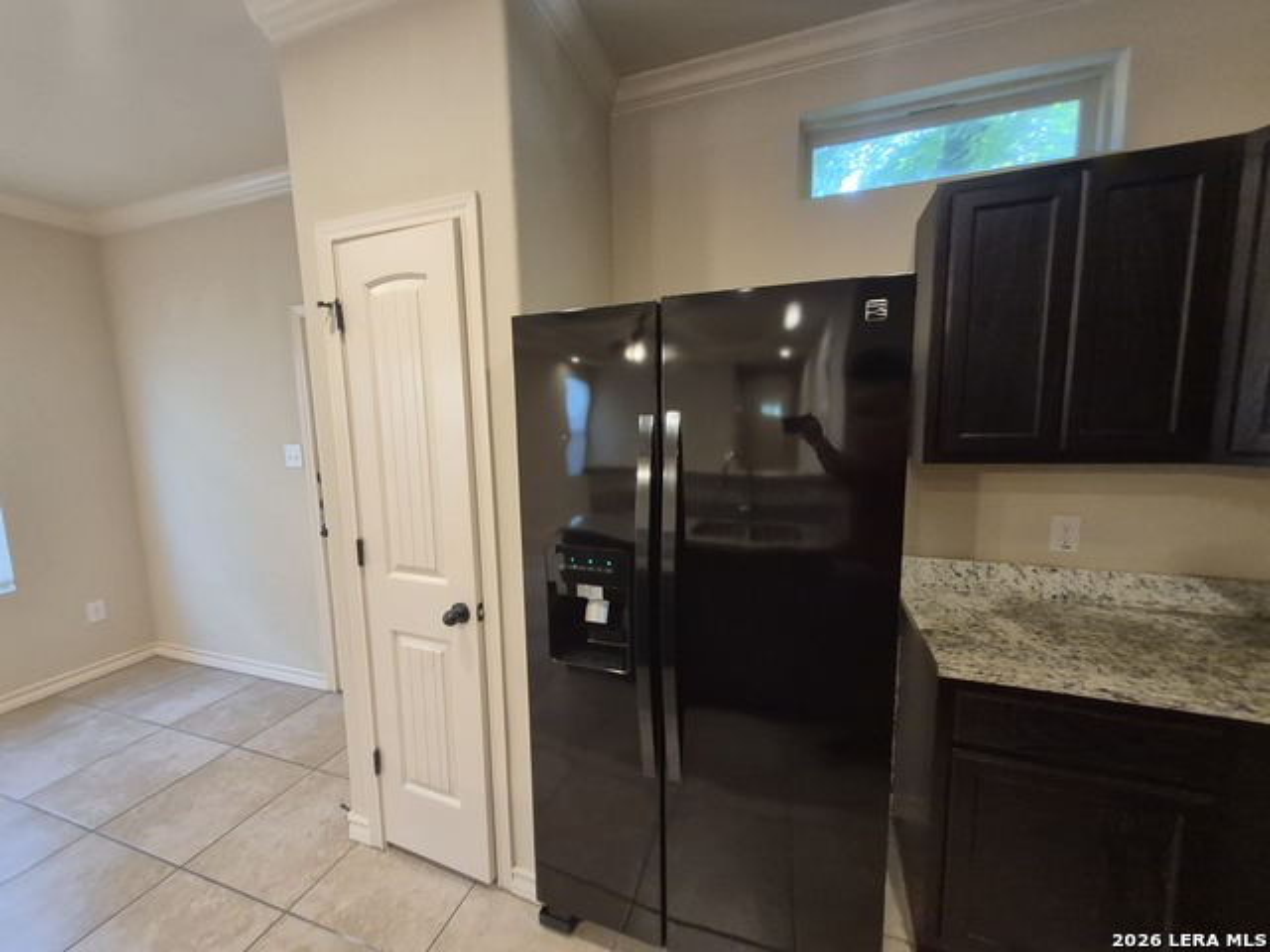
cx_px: 635
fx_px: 477
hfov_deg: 106.2
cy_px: 476
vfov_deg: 89.9
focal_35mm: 13
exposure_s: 1/60
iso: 500
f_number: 2.2
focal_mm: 1.74
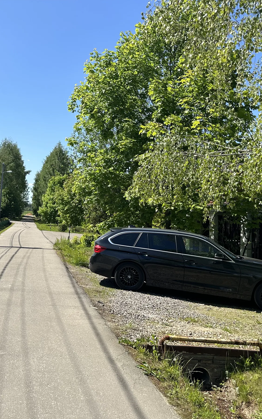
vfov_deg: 56.7
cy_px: 209
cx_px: 41
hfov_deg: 35.6
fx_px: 389
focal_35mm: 34
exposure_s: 1/4016
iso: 80
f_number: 1.78
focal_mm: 6.86
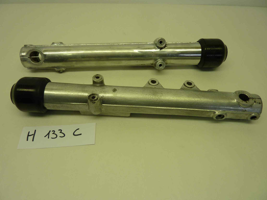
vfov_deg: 54.9
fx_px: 193
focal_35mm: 25
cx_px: 134
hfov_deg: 69.4
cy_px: 100
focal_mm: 4.1
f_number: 3.3
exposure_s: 1/60
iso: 80
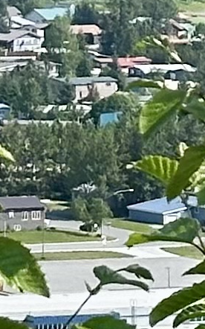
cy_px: -252
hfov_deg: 2.7
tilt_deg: +0.1
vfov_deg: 4.5
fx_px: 4150
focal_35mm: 464
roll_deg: +0.1
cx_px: -726
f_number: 1.78
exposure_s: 1/3155
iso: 64
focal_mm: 6.86
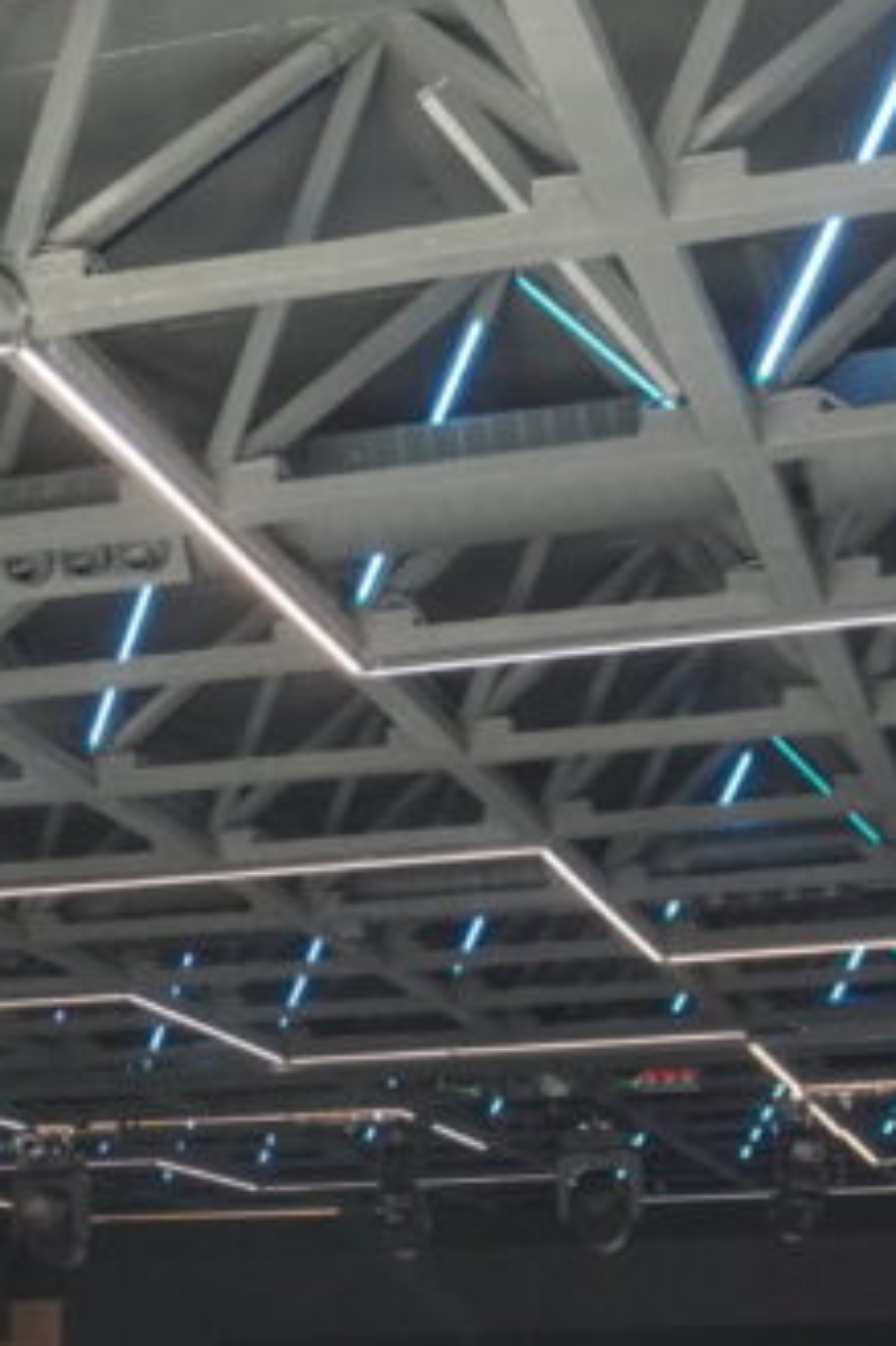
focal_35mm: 77
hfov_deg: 17.6
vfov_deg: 26.0
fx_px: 2877
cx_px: 278
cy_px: 998
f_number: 4
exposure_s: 1/160
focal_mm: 22
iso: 2500
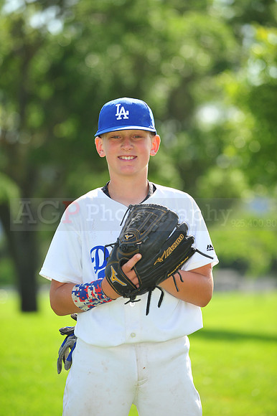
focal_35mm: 175
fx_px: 2022
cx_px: 138
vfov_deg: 11.8
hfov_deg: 7.8
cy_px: 208
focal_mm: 175
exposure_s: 1/1250
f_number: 4.5
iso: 320
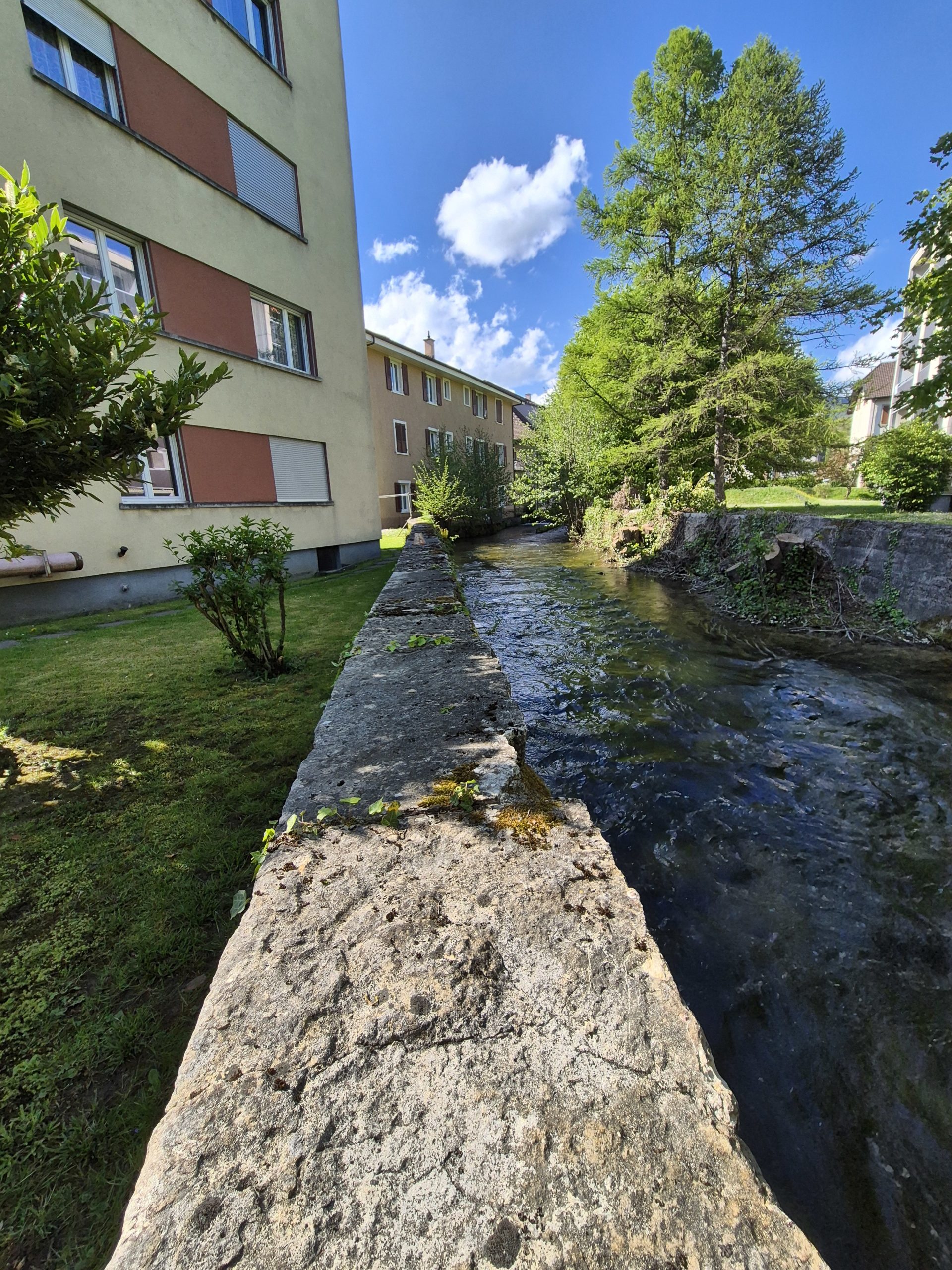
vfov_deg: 106.2
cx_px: 476
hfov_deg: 89.9
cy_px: 635
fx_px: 477
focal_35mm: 13
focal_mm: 2.2
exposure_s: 1/1300
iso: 50
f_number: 2.2
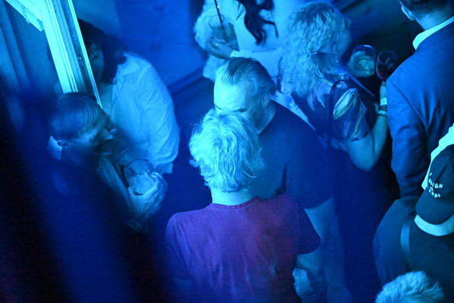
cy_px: 152
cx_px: 227
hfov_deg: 10.3
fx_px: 2522
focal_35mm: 200
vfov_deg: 6.9
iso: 32000
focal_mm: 200
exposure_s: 1/200
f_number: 2.8
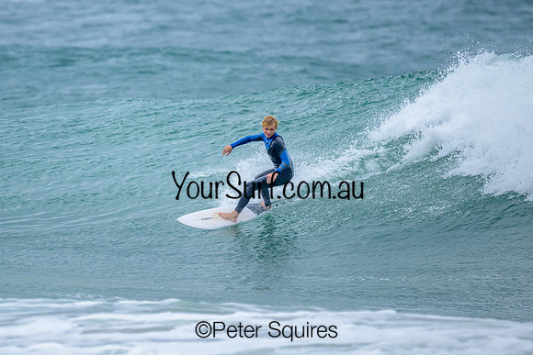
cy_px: 113
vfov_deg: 1.3
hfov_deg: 1.9
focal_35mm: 1098
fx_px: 16259
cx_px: 190
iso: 640
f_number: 6.3
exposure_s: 1/2000
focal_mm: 800
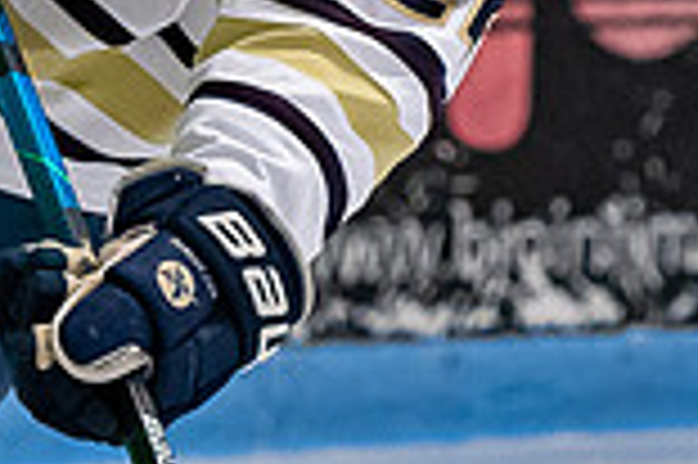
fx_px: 22835
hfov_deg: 1.8
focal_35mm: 1179
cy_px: -576
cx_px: 400
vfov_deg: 1.2
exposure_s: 1/800
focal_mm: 135
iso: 2000
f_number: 3.2
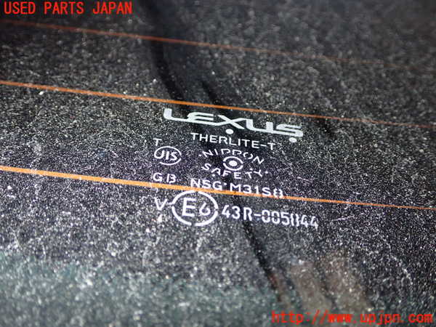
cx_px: 218
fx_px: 516
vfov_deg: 35.1
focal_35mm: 41
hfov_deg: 45.8
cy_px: 164
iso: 800
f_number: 8
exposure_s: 1/40
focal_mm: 7.31
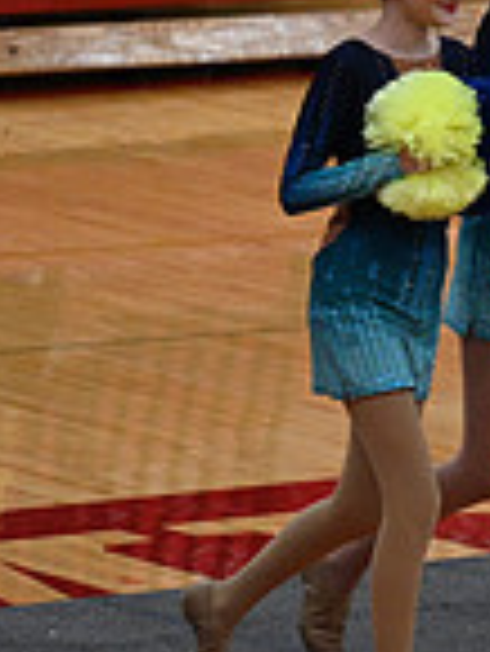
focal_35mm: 691
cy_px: 272
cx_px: 1286
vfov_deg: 2.9
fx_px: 13023
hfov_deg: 2.1
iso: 4000
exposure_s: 1/400
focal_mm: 180
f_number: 4
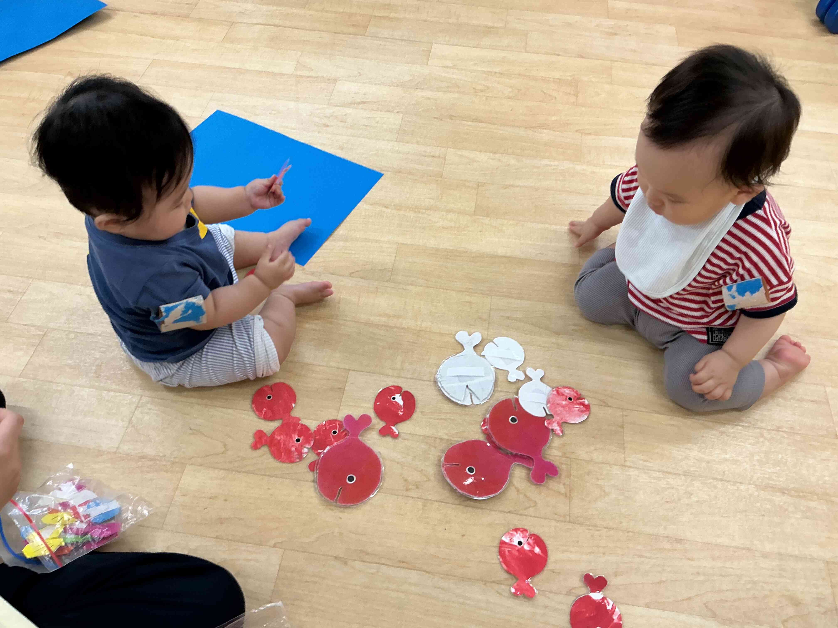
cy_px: 314
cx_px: 419
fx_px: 702
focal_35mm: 29
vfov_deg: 48.2
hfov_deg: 61.7
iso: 50
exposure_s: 1/120
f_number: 1.8
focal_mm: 3
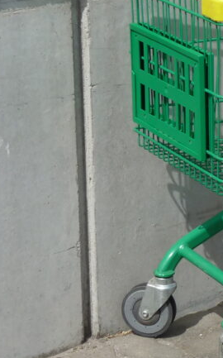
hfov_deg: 9.2
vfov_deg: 15.1
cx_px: 361
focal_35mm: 138
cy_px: 115
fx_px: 1344
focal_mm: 9.9
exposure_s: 1/400
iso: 100
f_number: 7.1
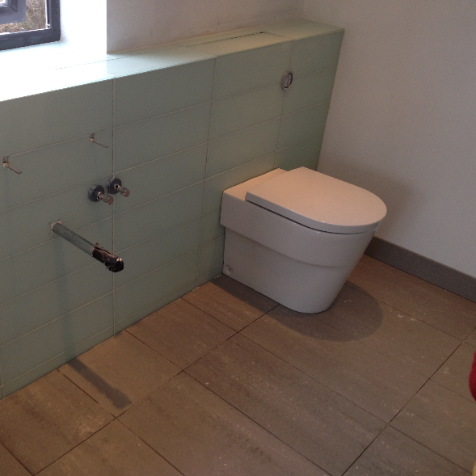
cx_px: 179
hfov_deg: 39.8
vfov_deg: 40.0
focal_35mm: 42
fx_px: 653
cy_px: 235
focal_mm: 4.28
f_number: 2.4
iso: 80
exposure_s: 1/30
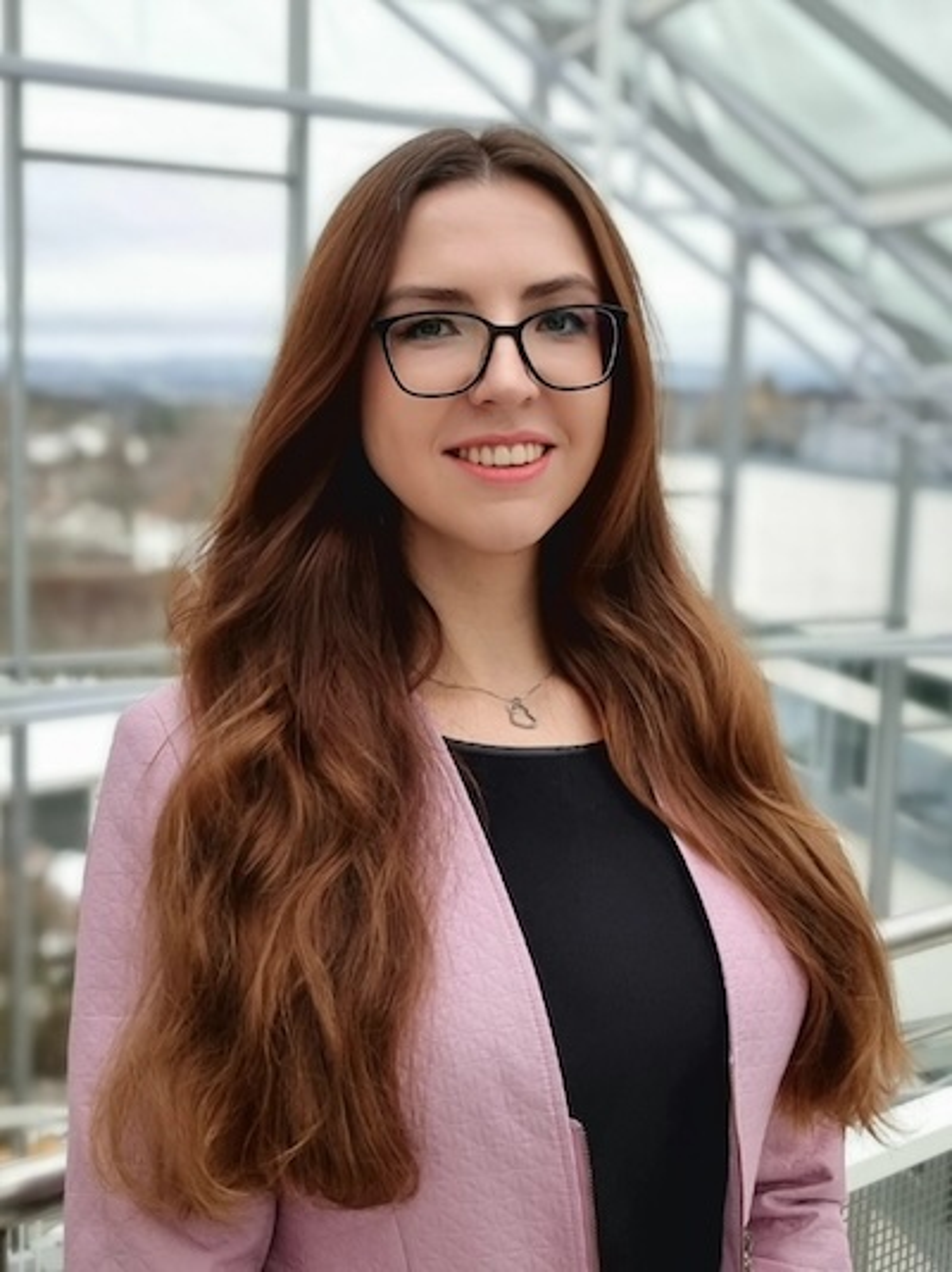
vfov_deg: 71.6
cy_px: 636
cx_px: 476
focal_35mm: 24
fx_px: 881
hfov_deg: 56.8
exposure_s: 1/100
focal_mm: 6.7
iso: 50
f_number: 1.8
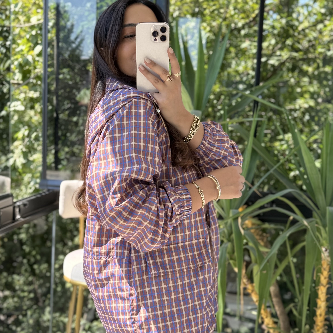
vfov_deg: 30.0
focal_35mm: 57
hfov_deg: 30.0
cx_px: 166
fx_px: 620
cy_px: 181
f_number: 1.78
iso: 80
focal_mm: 6.76
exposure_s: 1/503
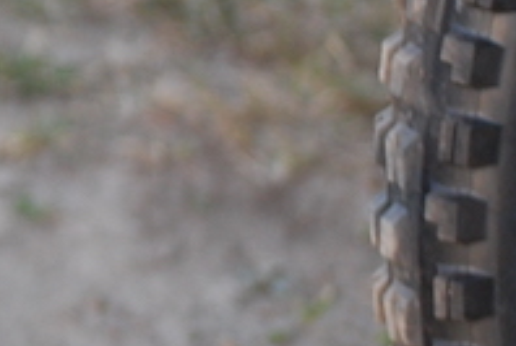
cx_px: -636
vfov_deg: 2.7
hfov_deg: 4.1
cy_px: -492
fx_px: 7183
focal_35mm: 500
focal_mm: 55
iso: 360
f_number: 4
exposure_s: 1/125
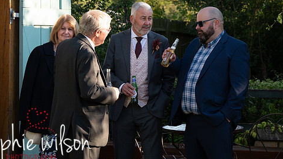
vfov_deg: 6.6
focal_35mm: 185
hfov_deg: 11.6
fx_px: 1389
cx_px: 146
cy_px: 54
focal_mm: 145
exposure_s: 1/200
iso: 400
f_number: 8
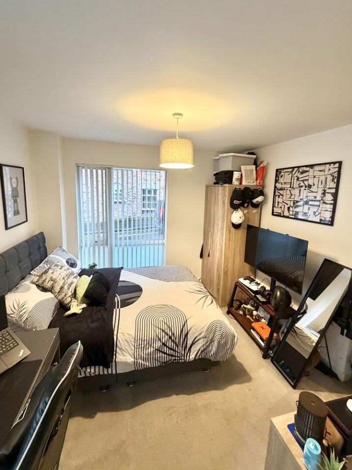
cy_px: 219
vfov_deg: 98.0
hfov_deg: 81.7
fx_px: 203
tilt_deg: -8.7
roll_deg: -3.0
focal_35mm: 15
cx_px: 177
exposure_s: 1/50
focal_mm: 2.22
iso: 320
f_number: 2.2
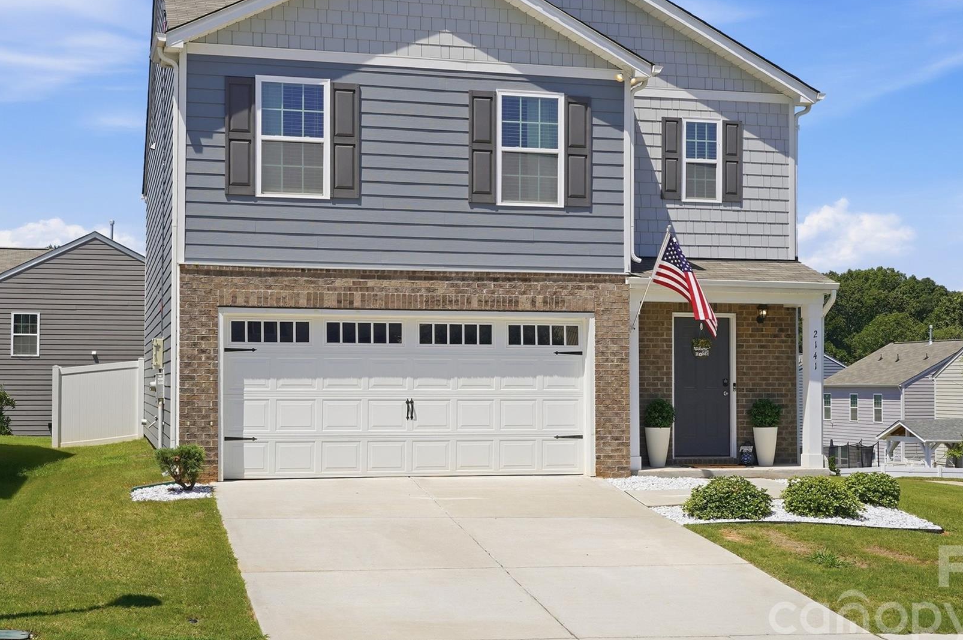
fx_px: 1363
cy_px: 256
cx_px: 516
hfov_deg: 38.9
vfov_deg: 26.4
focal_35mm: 51
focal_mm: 40
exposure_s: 1/250
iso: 100
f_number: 10
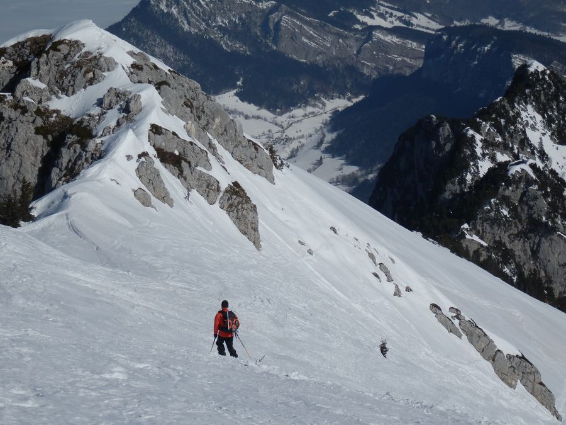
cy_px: 212
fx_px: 1897
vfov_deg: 12.8
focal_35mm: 116
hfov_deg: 17.0
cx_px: 283
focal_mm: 20.9
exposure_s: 1/250
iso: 80
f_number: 14.6
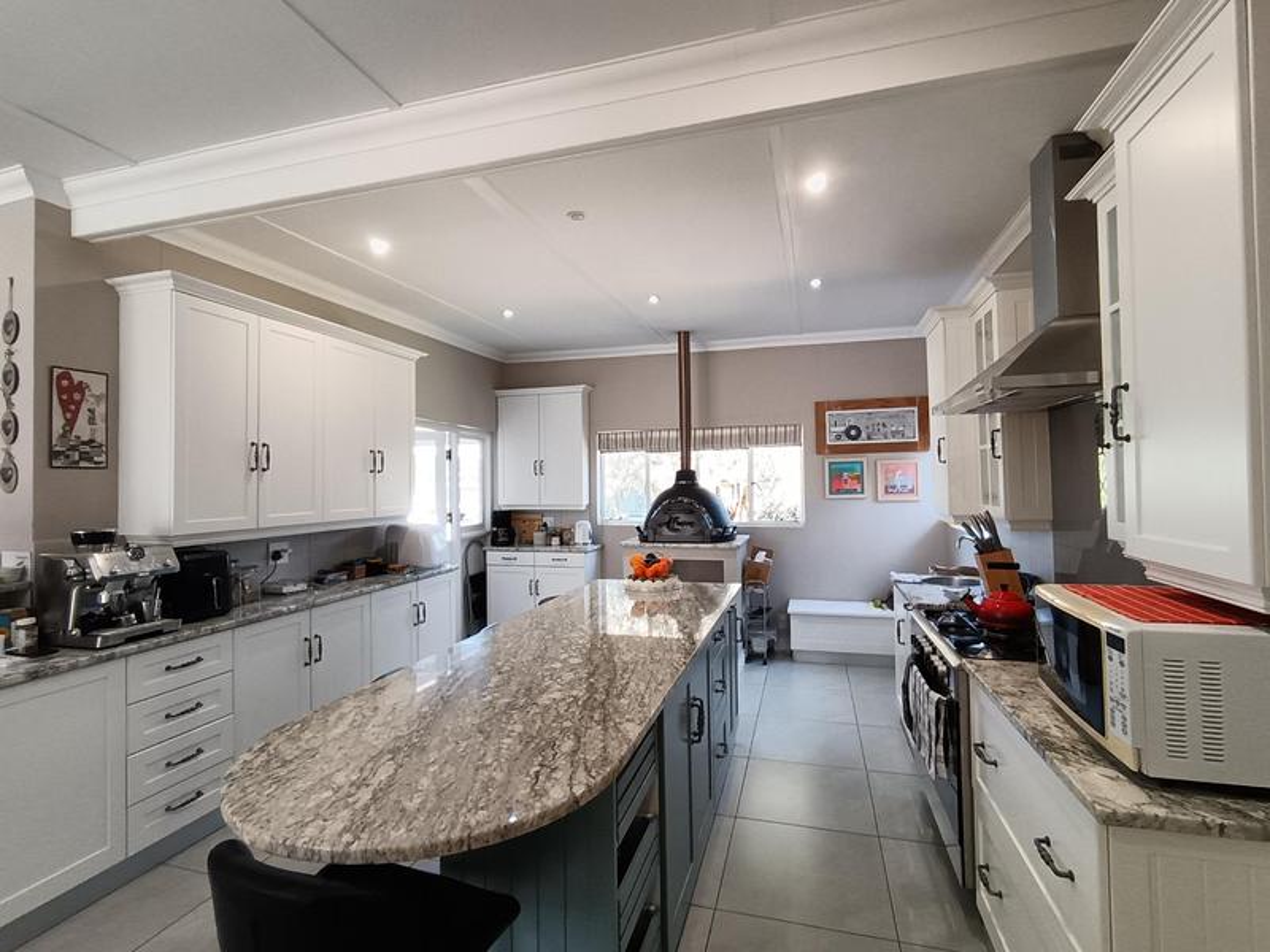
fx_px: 624
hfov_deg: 91.0
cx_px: 635
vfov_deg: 74.7
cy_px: 476
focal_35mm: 17
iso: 461
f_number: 2.2
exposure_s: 1/50
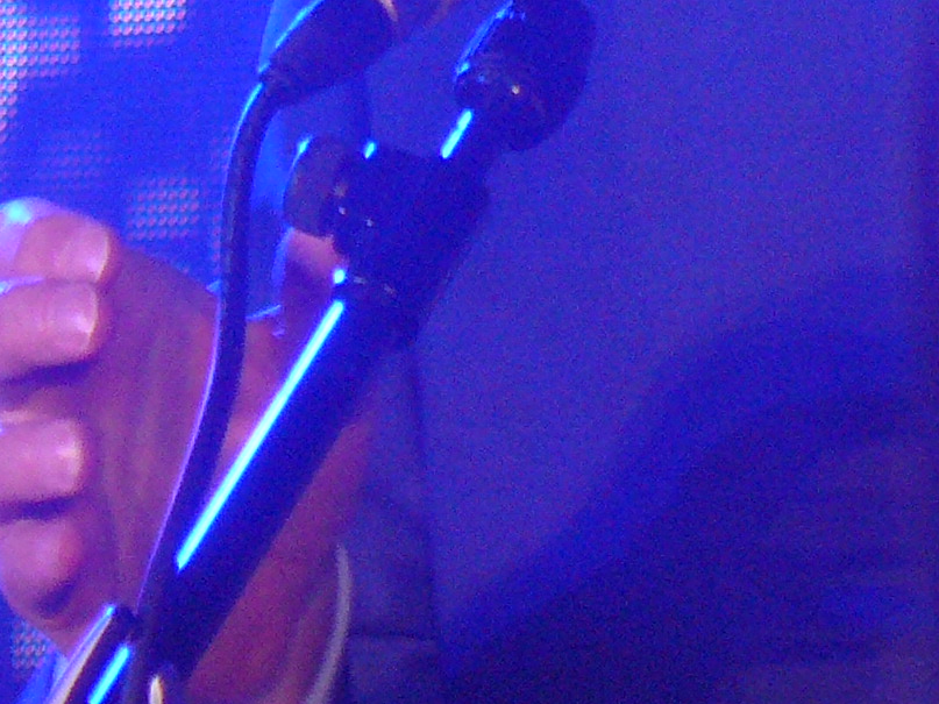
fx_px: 21589
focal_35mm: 796
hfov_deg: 2.5
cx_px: 1145
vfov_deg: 1.9
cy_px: -549
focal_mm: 34.8
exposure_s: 1/60
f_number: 3.3
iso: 320
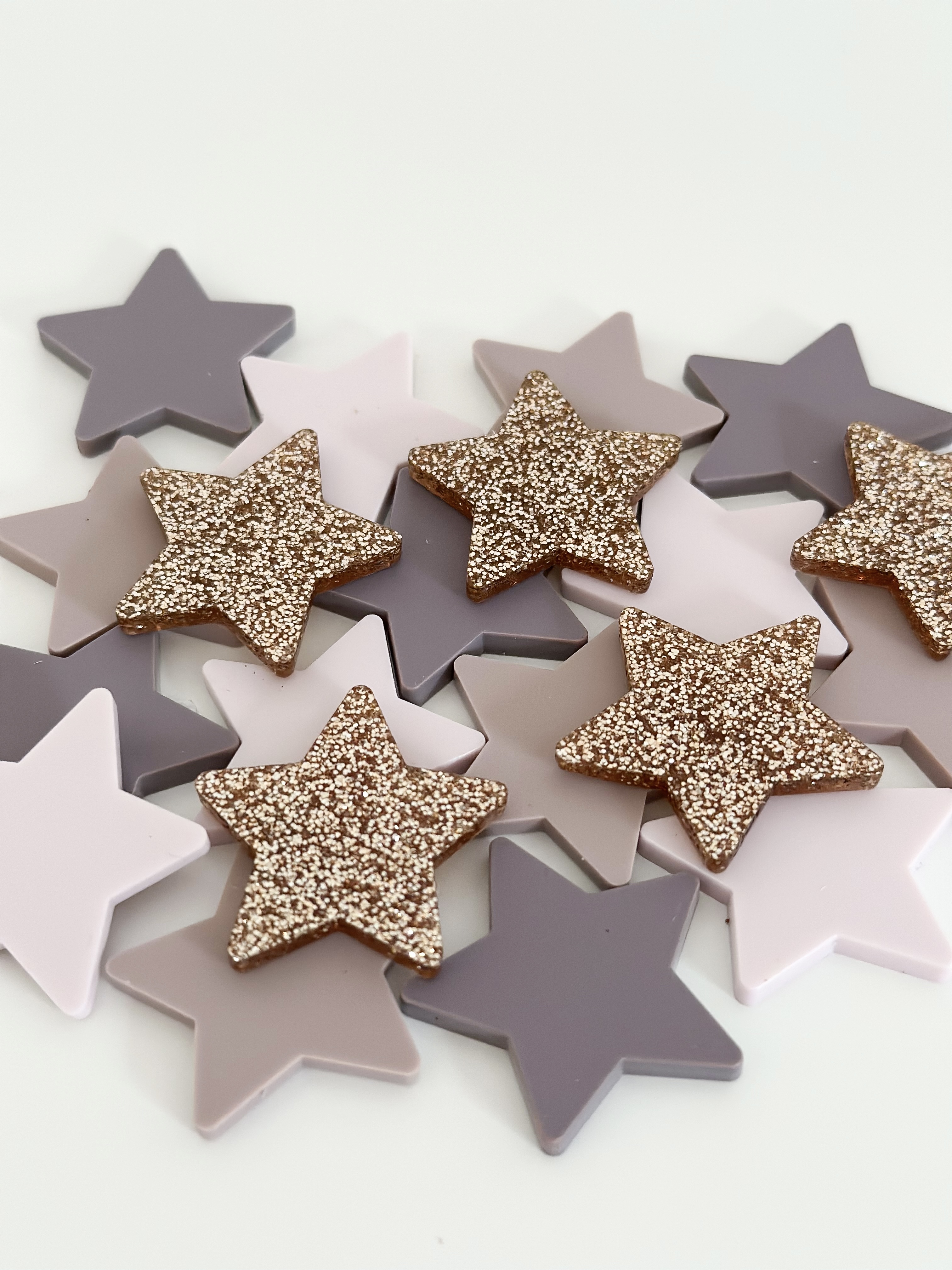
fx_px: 1760
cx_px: 476
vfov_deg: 39.7
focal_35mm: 48
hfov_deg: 30.3
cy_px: 635
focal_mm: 6.86
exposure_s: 1/60
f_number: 1.8
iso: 320
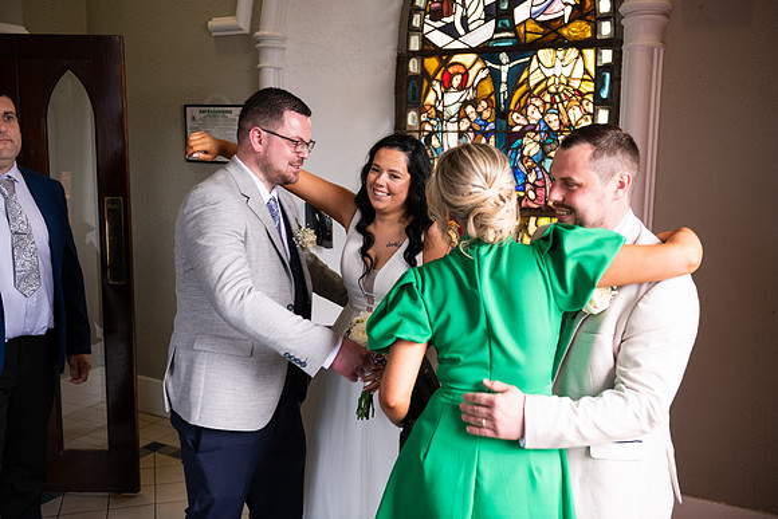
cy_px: 260
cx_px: 389
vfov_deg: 37.9
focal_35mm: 35
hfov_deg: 54.4
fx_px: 757
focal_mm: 35
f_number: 3.5
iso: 640
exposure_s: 1/160
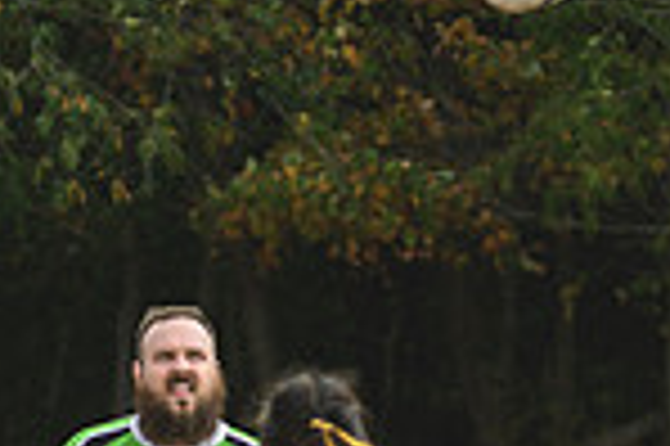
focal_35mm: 1519
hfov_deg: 1.4
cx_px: -139
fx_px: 28239
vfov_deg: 0.9
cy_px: 599
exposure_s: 1/1000
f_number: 5.6
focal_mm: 260
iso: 280
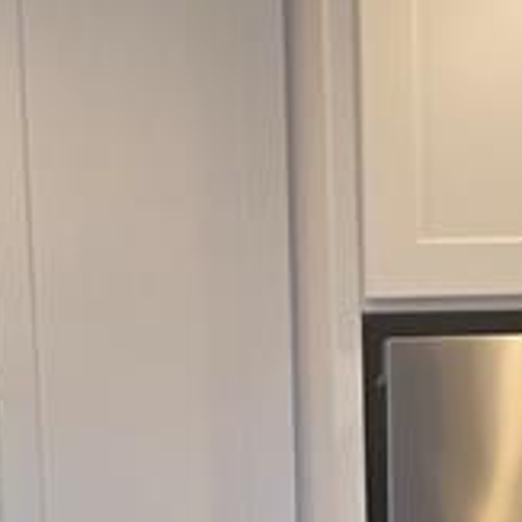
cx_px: 237
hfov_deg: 18.1
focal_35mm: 96
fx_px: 1638
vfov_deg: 16.8
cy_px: 733
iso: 100
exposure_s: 1/120
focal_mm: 6.3
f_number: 1.7
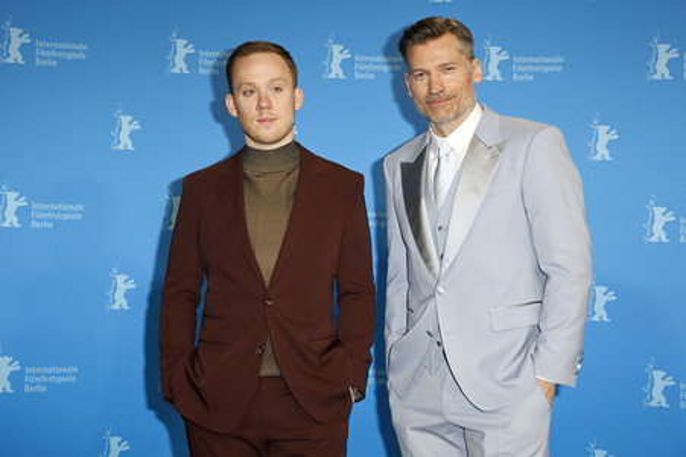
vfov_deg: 27.0
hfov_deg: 39.6
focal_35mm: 50
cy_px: 228
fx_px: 952
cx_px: 343
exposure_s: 1/250
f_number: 5.6
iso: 800
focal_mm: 50
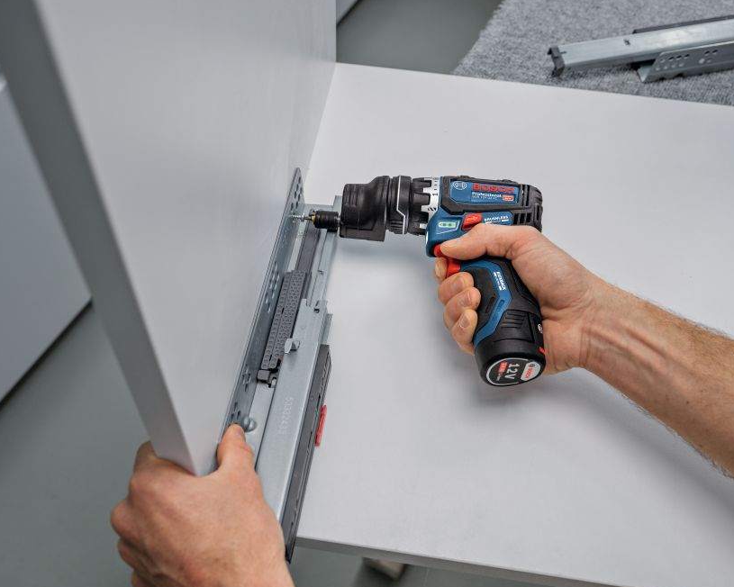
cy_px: 296
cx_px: 359
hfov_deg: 47.9
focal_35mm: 38
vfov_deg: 39.2
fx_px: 825
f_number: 5.6
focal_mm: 33
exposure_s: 1/80
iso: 400
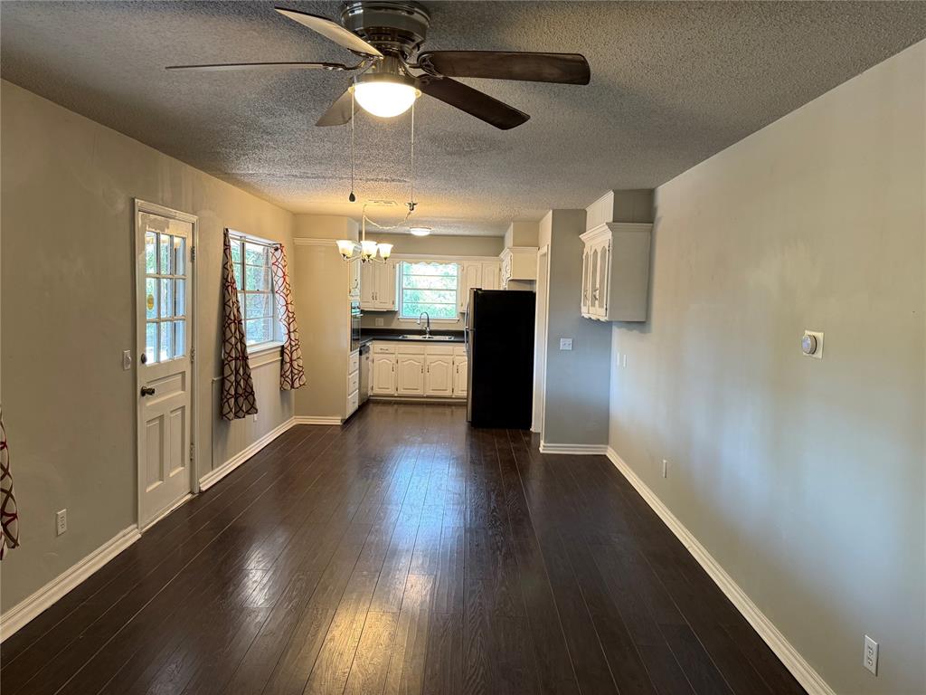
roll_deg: -0.9
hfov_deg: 71.6
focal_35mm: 24
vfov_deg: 56.8
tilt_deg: -3.3
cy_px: 348
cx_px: 463
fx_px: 642
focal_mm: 6.76
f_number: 1.78
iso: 200
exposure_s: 1/60
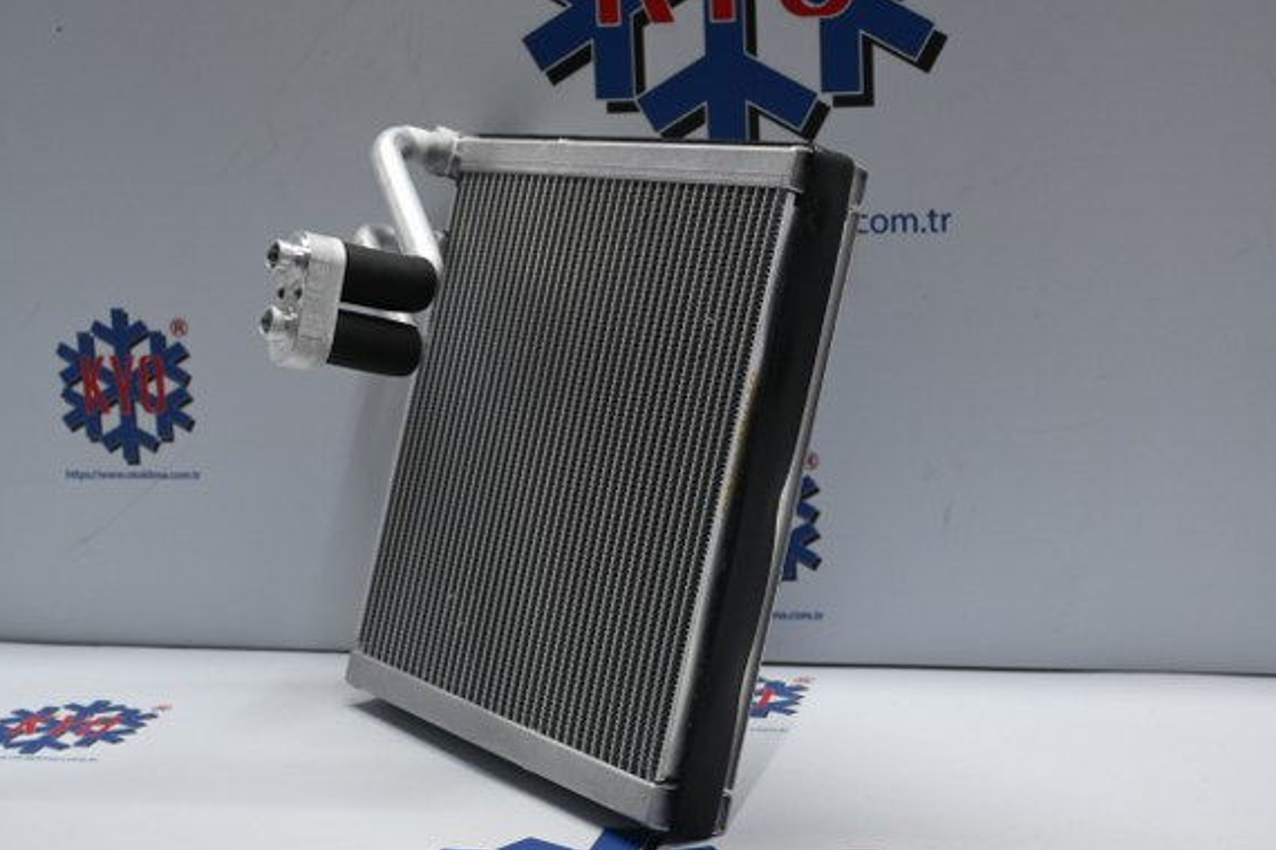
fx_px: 2181
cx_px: 613
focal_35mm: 62
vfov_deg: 22.1
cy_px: 405
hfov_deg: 32.6
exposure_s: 1/60
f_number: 5.6
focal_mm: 39
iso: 800
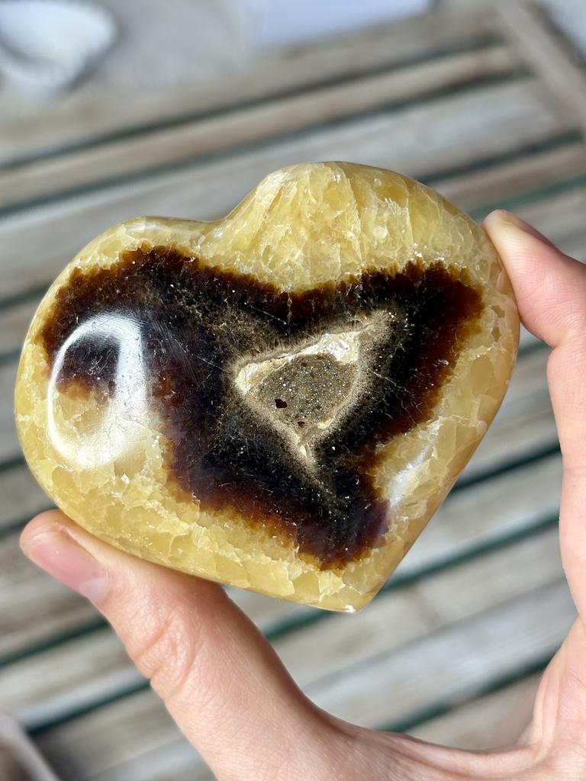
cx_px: 293
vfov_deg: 36.8
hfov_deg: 28.0
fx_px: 1174
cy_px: 390
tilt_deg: -55.5
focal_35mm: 52
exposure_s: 1/100
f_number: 1.6
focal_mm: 5.96
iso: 64
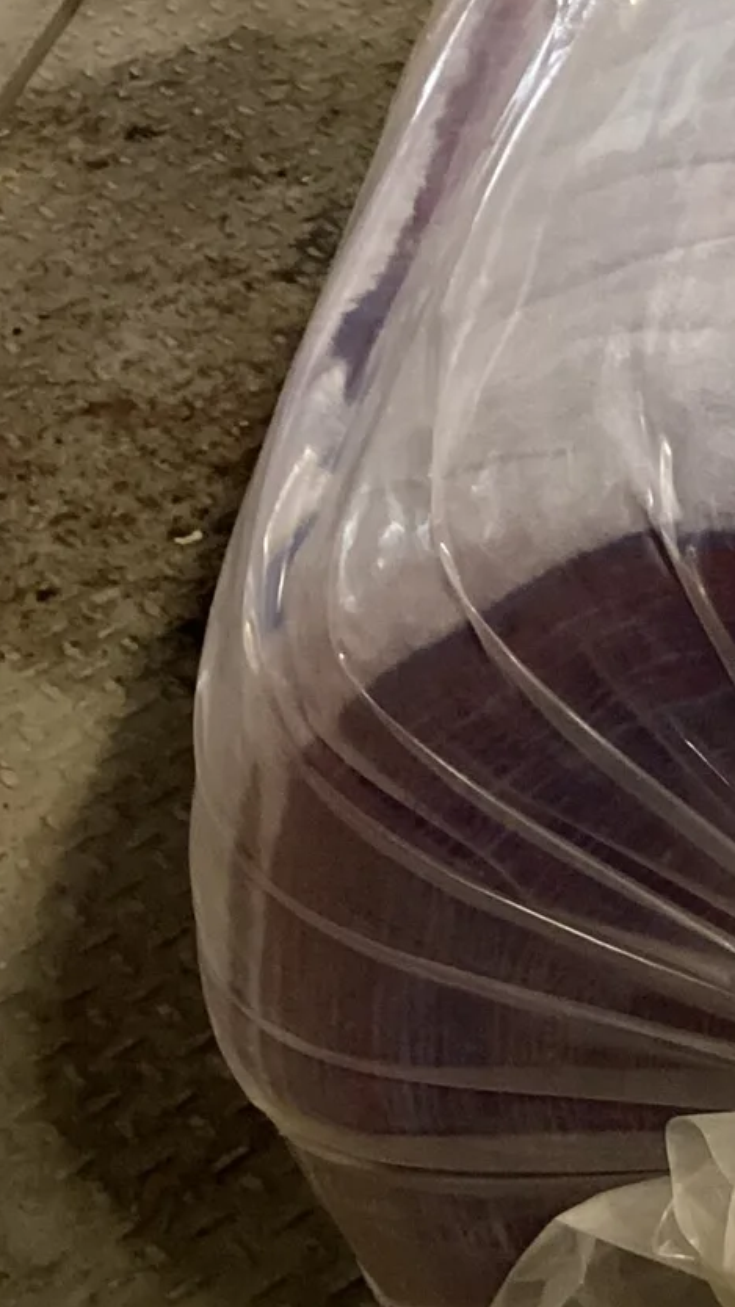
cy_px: 619
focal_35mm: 81
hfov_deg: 13.8
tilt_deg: -36.2
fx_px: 2807
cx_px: 1171
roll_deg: +5.8
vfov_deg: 26.2
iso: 320
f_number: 2.4
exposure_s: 1/33
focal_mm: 3.3
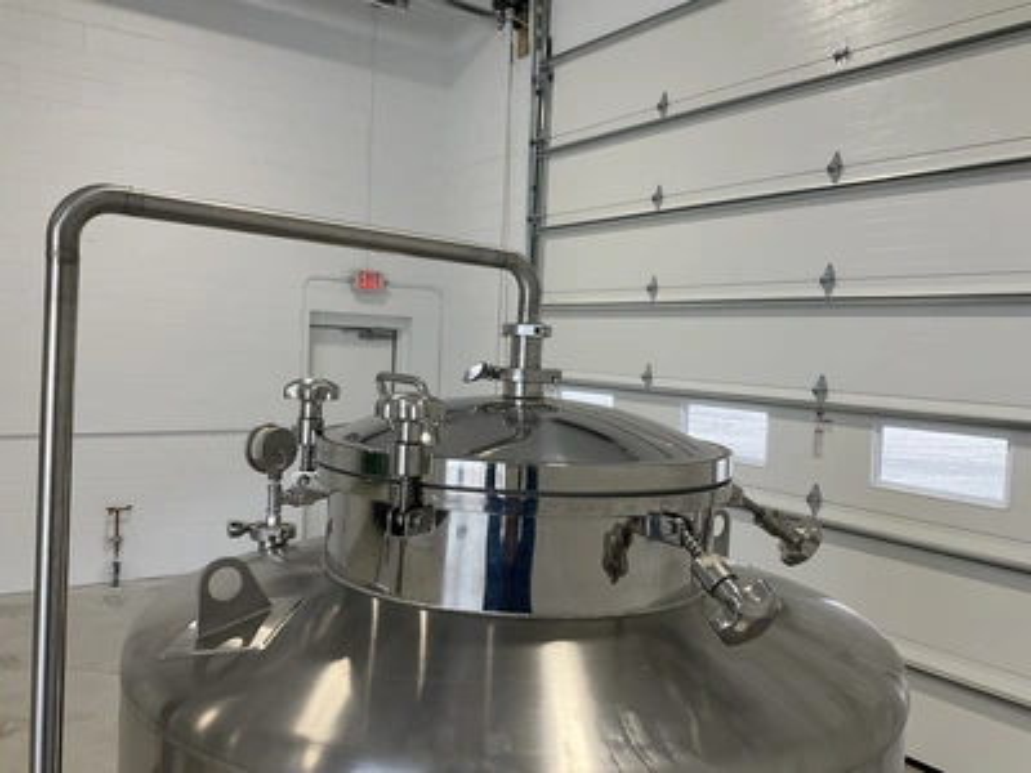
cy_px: 386
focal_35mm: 29
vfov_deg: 48.2
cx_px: 516
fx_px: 864
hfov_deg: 61.7
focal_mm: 3
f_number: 1.8
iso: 40
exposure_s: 1/122
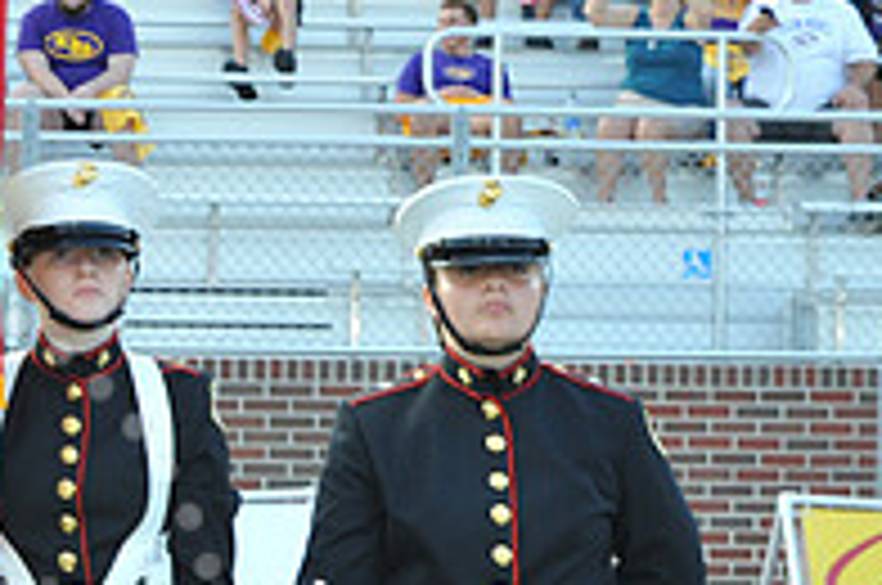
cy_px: 680
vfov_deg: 5.8
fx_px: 5797
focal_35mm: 237
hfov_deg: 8.6
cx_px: -194
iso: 1000
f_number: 10
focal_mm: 80
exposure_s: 1/125
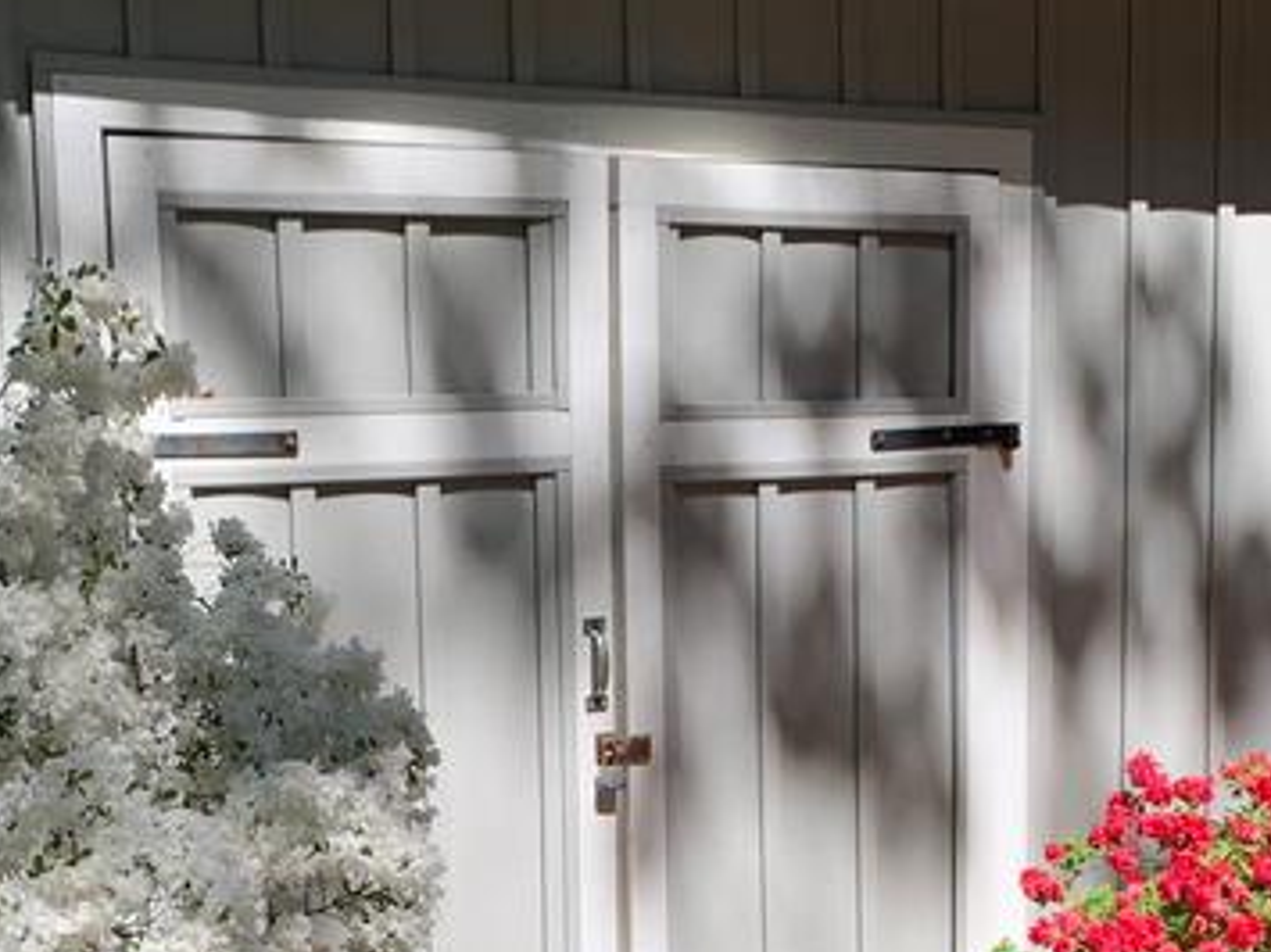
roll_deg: +1.7
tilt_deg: -9.5
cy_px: 884
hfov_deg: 26.0
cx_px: 598
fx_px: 2753
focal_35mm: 75
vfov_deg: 19.2
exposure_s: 1/1124
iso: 25
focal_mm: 4.25
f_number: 1.8
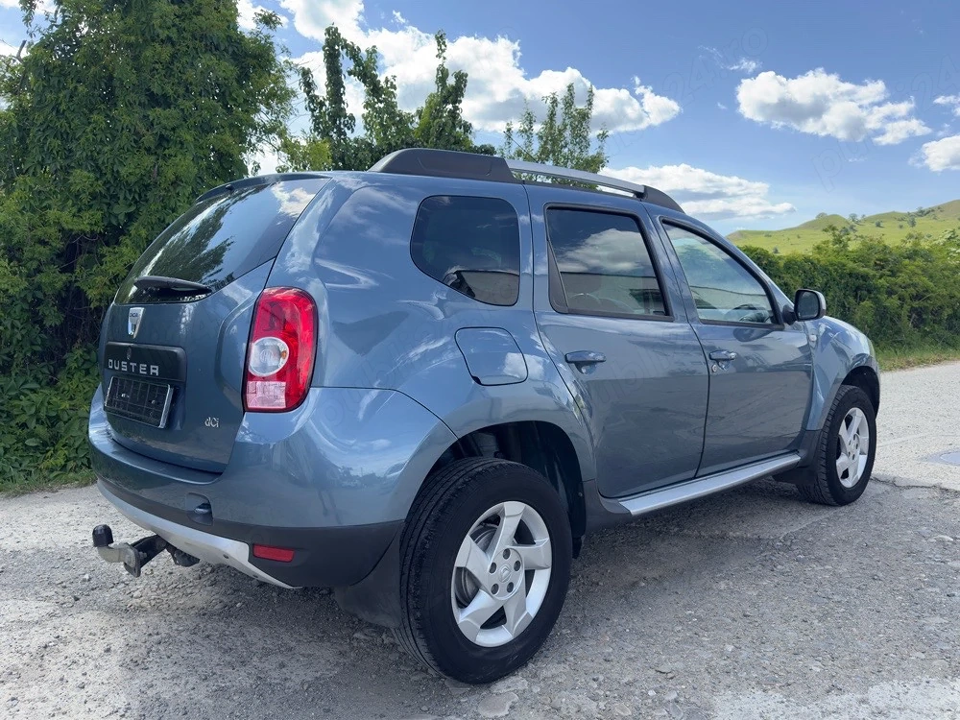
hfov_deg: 71.6
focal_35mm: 24
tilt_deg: -4.7
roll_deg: +0.9
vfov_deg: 56.8
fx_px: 666
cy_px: 360
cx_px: 480
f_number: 1.78
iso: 100
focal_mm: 6.76
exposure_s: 1/1538
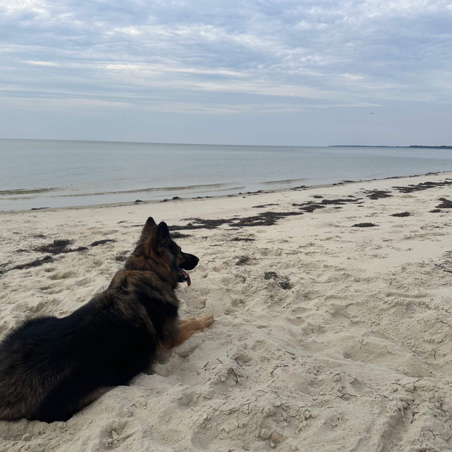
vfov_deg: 55.6
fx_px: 428
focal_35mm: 29
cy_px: 221
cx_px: 225
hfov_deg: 55.6
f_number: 1.78
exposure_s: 1/2469
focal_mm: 6.86
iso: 80
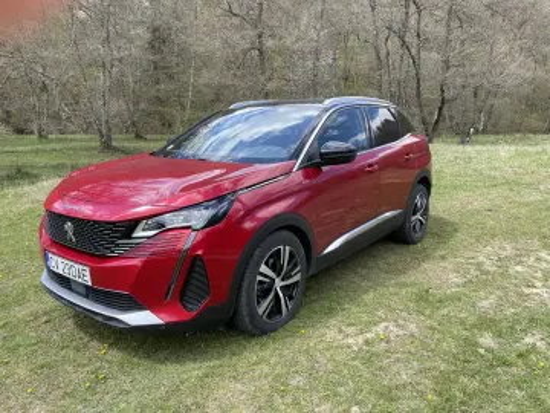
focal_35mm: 26
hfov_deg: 67.3
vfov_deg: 53.1
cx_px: 275
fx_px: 413
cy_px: 206
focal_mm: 4.2
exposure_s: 1/759
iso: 32
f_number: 1.6
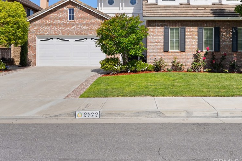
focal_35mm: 37
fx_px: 249
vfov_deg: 35.6
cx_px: 147
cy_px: 56
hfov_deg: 51.5
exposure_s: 1/250
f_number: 9
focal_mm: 27
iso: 320
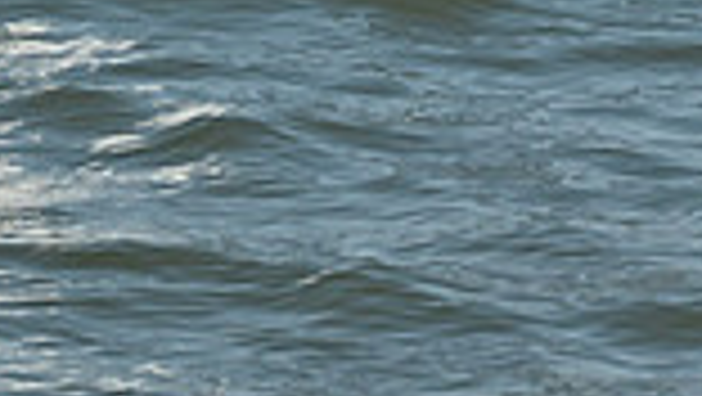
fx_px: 5644
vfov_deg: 3.9
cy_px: -806
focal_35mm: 303
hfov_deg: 7.1
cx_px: 88
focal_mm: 78
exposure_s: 1/1600
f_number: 9
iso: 320
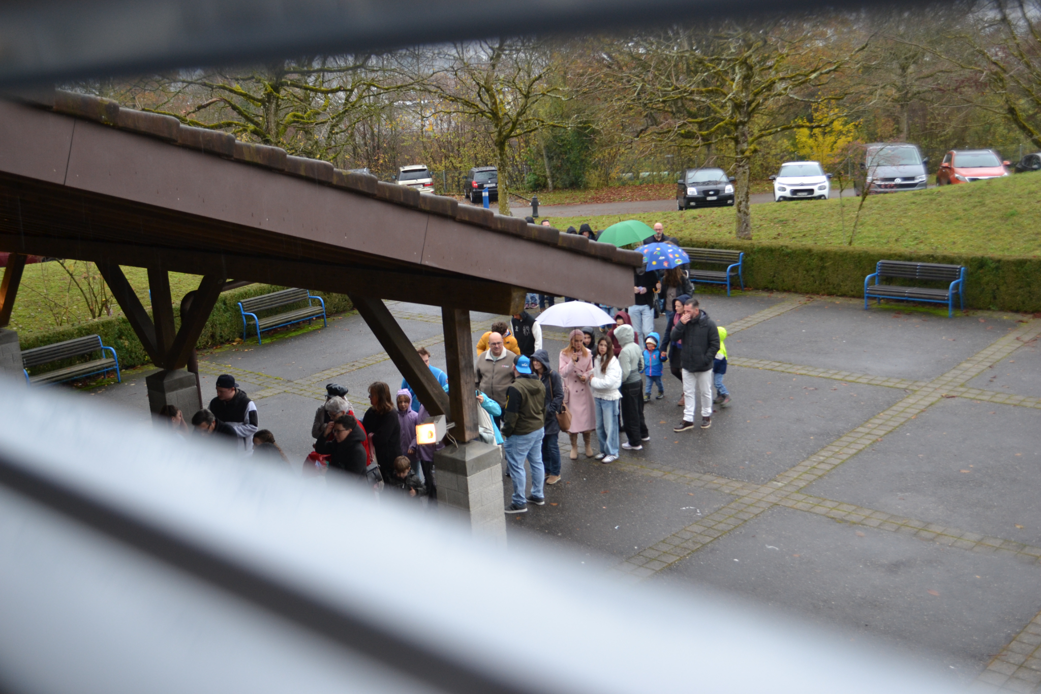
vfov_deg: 34.2
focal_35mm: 39
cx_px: 520
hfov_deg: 49.6
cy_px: 347
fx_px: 1128
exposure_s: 1/80
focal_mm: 26
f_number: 4.5
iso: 400
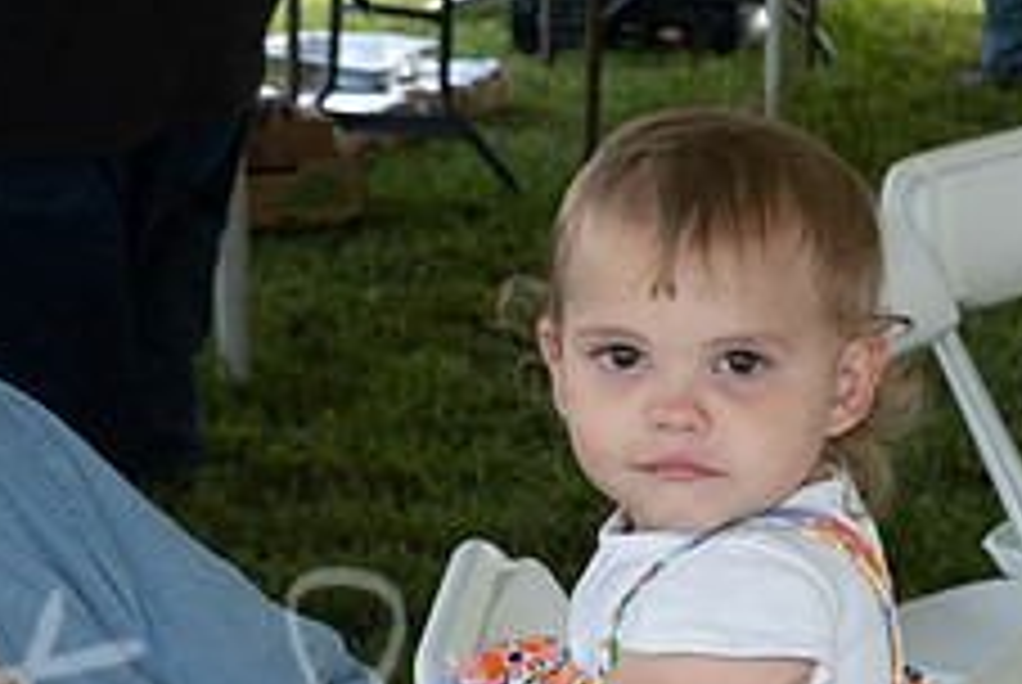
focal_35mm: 148
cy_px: 776
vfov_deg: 9.2
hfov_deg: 13.8
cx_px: 270
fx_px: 4207
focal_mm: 38.8
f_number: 7.1
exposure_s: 1/250
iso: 640
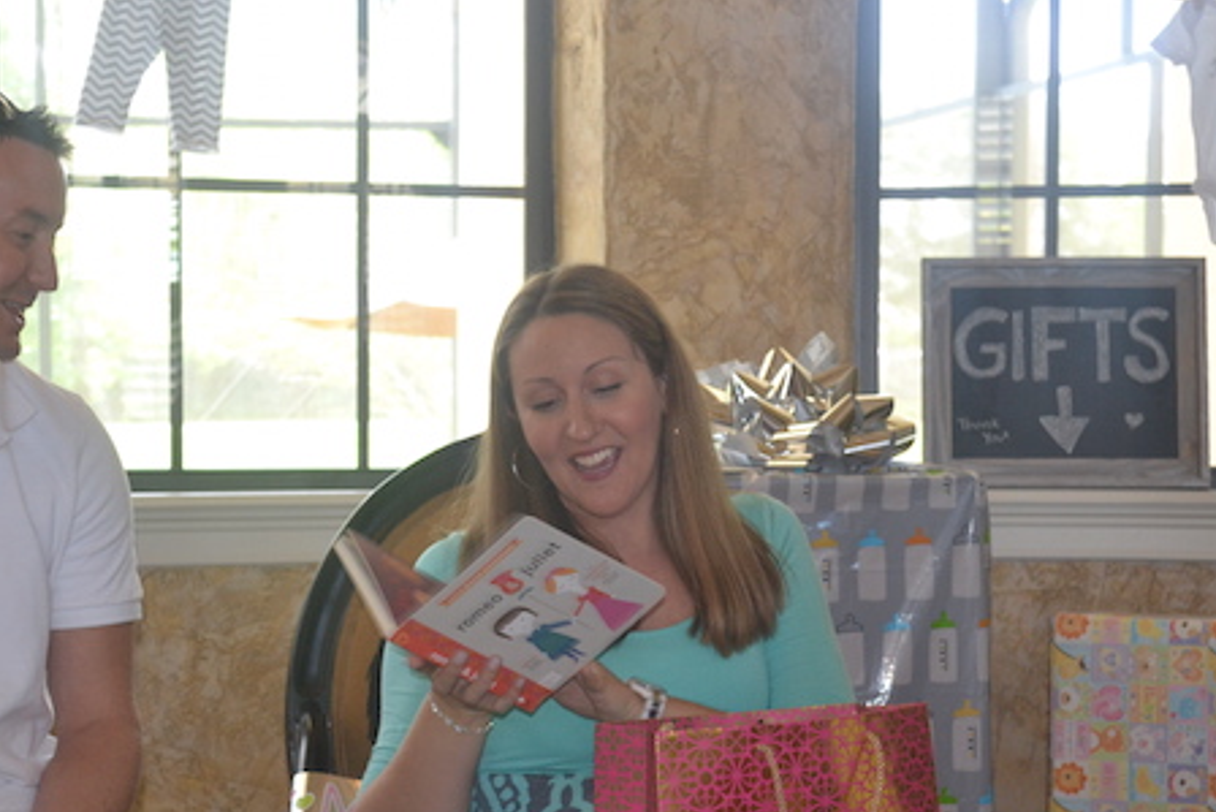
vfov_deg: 15.7
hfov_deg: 23.3
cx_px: 423
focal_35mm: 87
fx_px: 2939
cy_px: 585
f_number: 5.3
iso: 1000
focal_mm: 40
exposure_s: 1/60
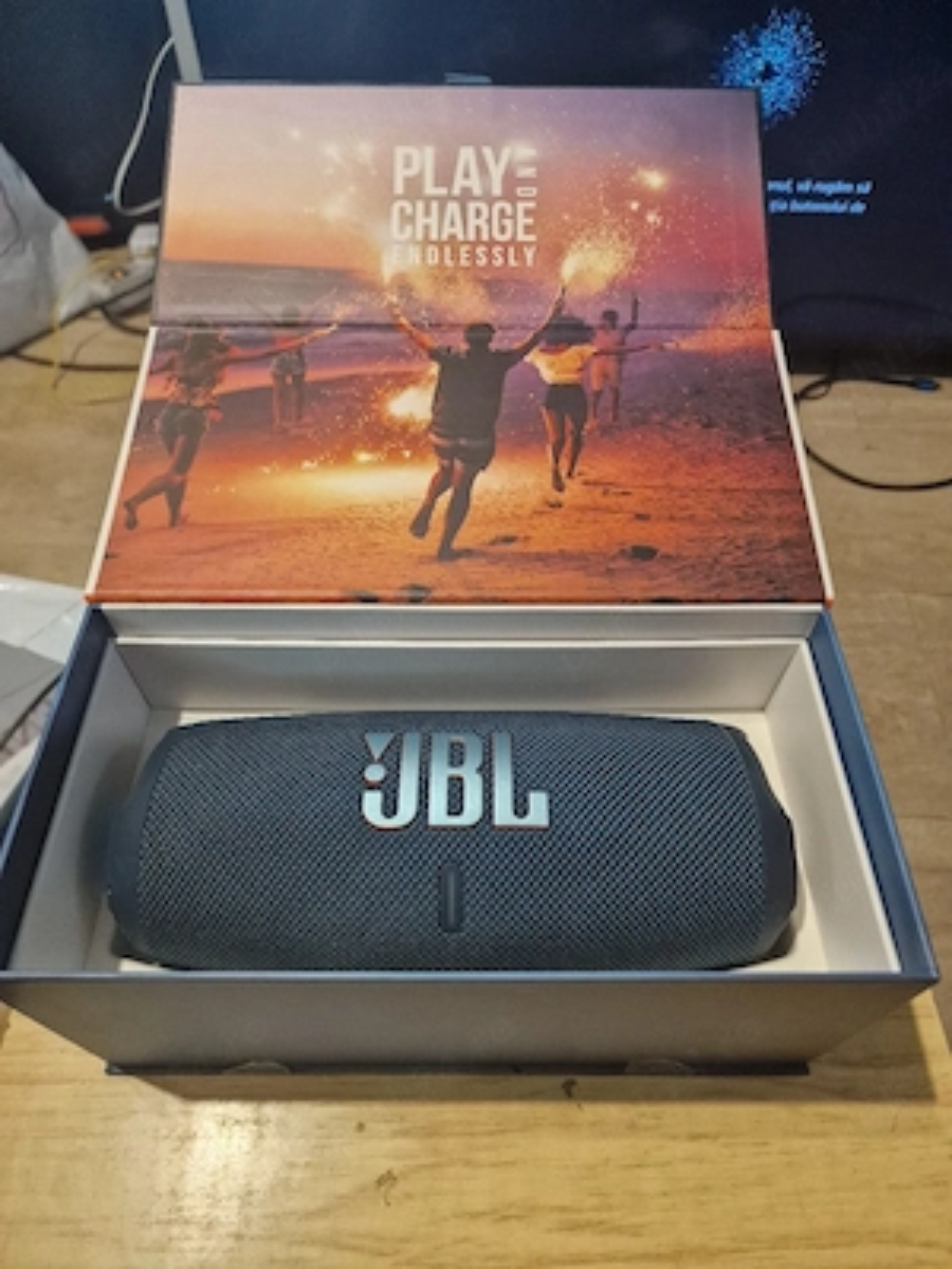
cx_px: 476
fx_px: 843
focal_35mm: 23
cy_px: 634
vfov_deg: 73.9
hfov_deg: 58.9
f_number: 1.8
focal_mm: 6.4
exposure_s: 1/100
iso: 500
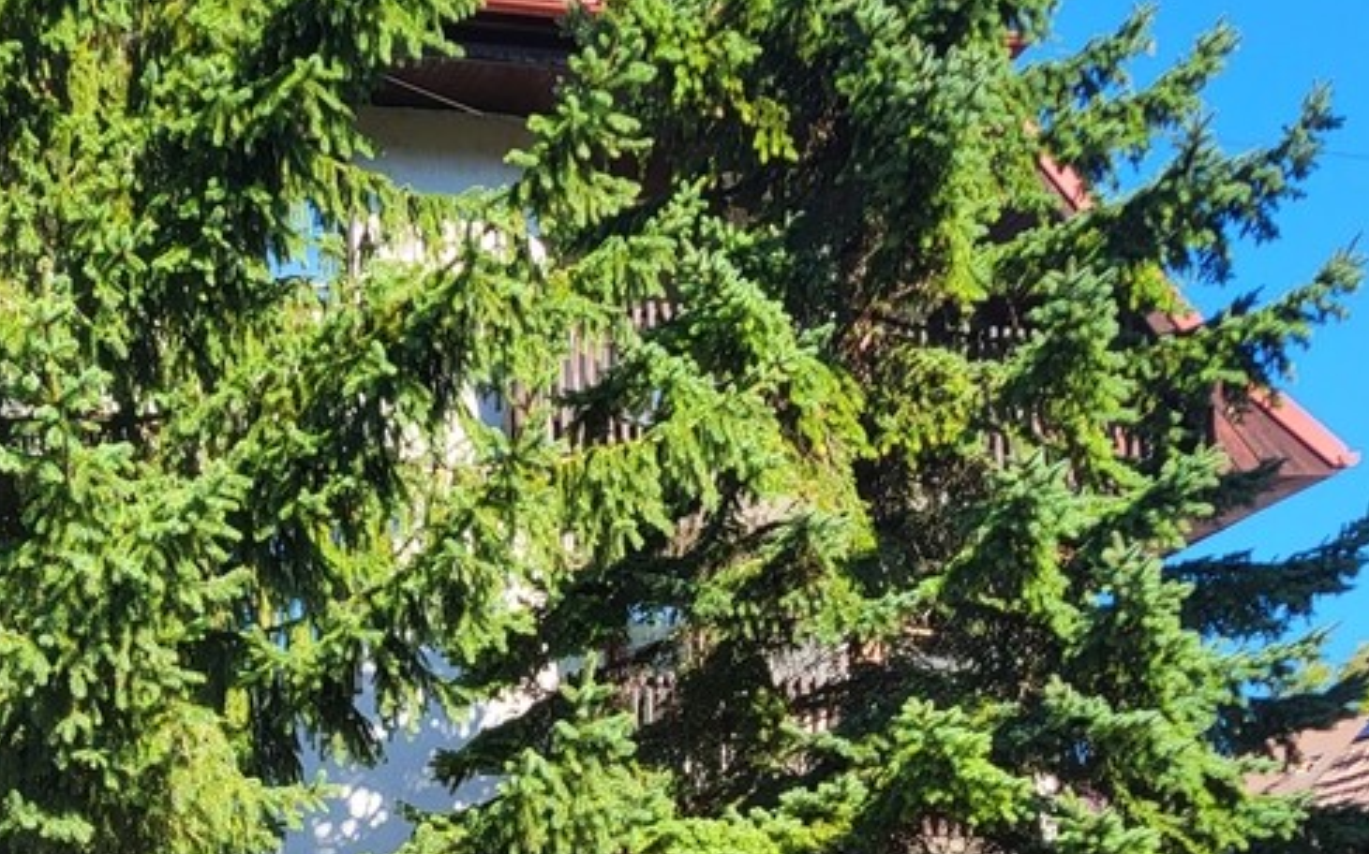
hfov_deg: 34.5
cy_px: 1003
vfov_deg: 20.9
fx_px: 2163
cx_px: 368
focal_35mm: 58
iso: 40
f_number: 1.8
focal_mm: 5.4
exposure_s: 1/932
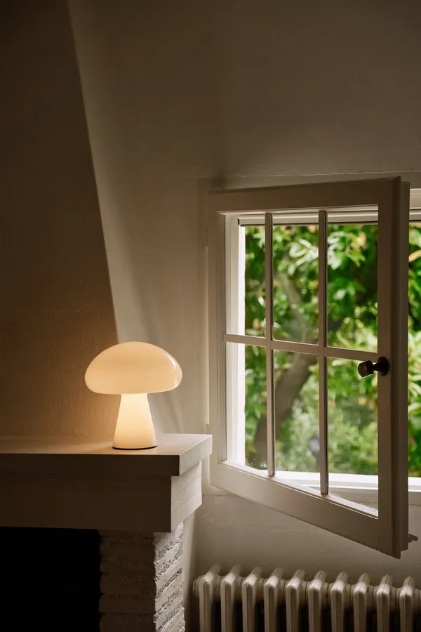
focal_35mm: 70
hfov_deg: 19.5
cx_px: 210
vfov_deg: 28.8
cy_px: 316
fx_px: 1228
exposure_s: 1/200
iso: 1000
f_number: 4.5
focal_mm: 70
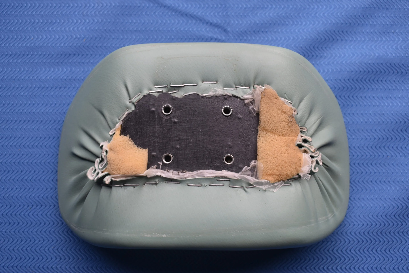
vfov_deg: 26.5
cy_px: 136
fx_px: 580
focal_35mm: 51
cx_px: 204
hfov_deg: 38.9
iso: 200
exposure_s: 1/160
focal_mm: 34
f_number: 6.3
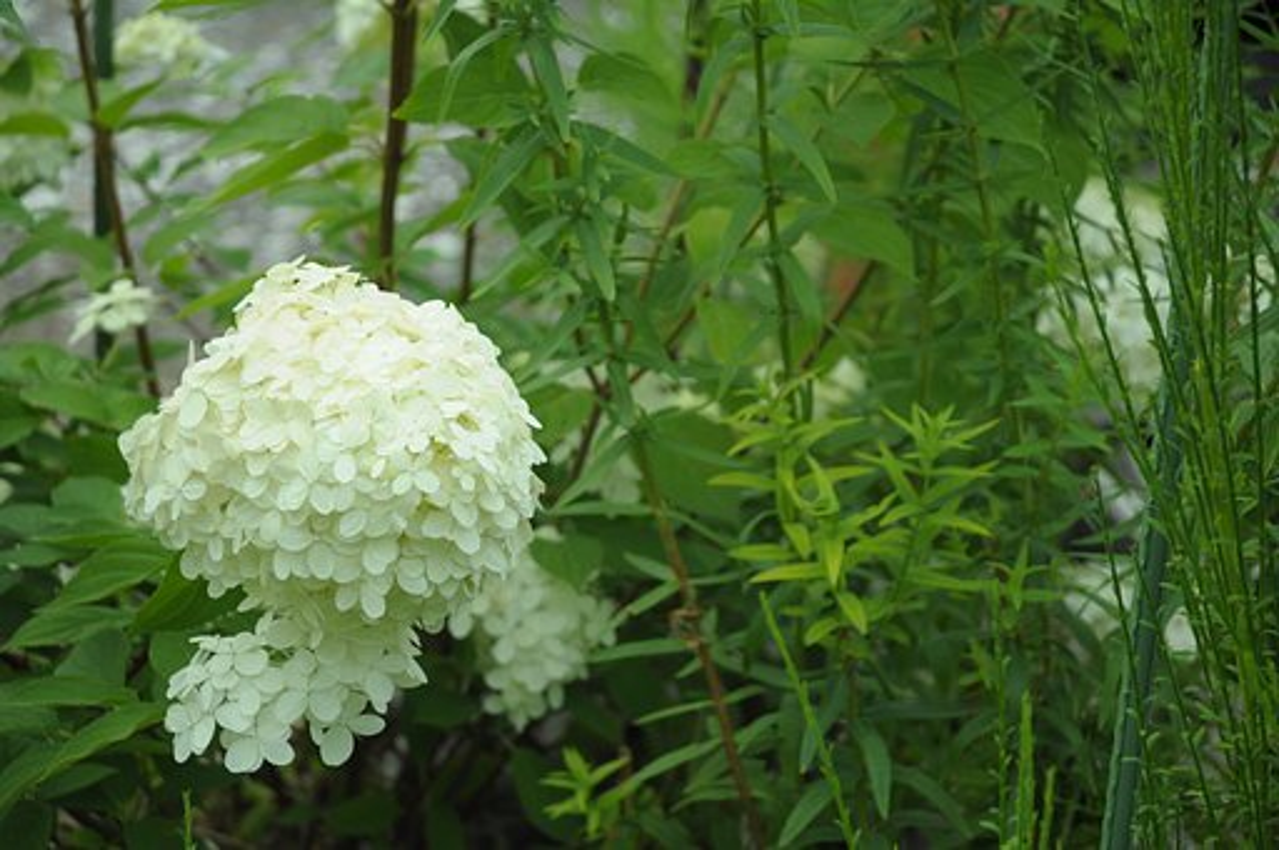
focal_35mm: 105
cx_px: 640
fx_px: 3726
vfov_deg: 13.0
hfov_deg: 19.5
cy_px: 425
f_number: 5
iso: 320
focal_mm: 70
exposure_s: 1/320
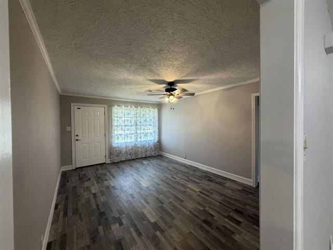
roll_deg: +0.8
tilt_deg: -1.1
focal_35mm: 14
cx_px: 166
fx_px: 135
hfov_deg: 102.1
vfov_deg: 85.7
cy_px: 125
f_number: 2.2
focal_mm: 2.22
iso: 250
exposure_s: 1/60
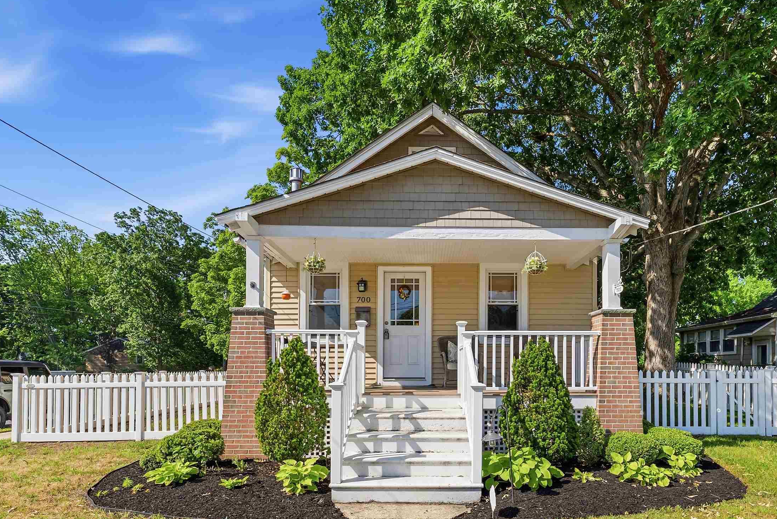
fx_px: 453
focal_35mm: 21
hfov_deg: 80.9
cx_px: 433
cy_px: 342
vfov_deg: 58.3
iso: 640
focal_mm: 15
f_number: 7.1
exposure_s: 1/1250
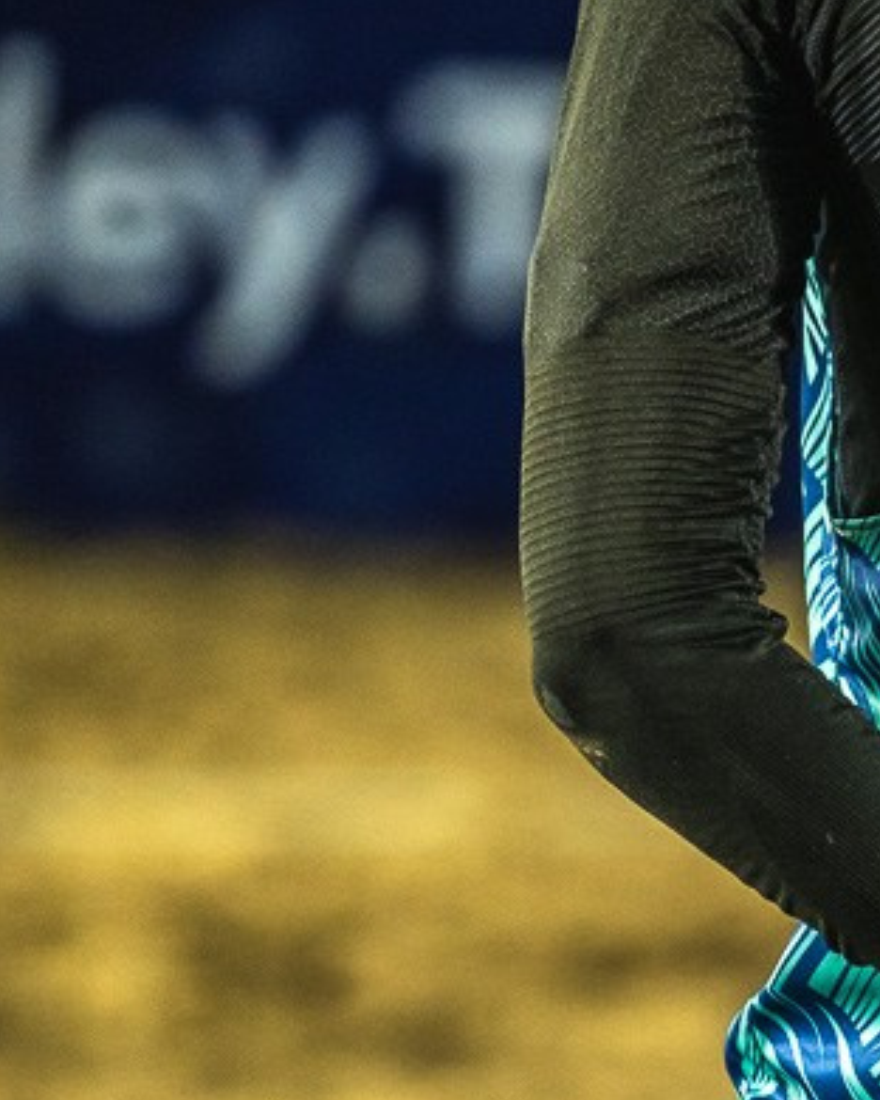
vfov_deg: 3.3
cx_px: 1526
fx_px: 19045
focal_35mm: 585
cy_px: 963
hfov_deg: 2.6
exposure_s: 1/1000
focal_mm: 190
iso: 1600
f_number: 3.5
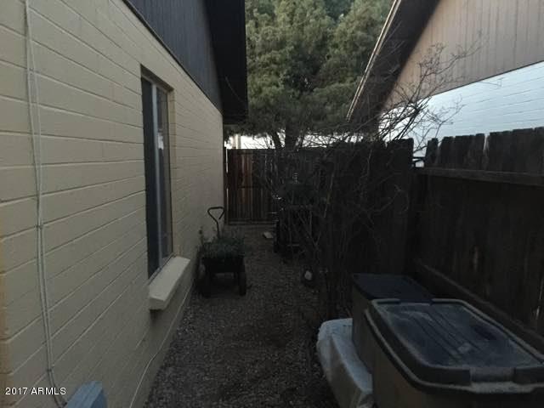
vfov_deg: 48.2
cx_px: 272
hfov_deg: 61.7
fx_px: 456
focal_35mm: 29
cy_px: 204
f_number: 2.2
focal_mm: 4.15
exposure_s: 1/4
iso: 500
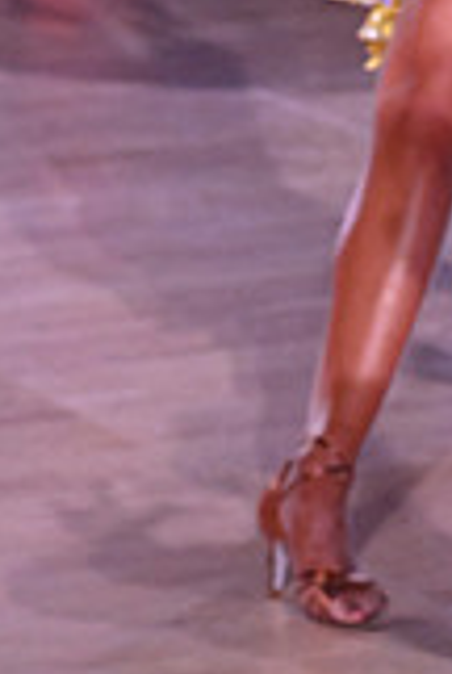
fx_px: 6413
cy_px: -239
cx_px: 730
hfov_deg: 4.0
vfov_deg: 6.0
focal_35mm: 342
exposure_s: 1/400
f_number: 6.3
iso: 5000
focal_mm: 95
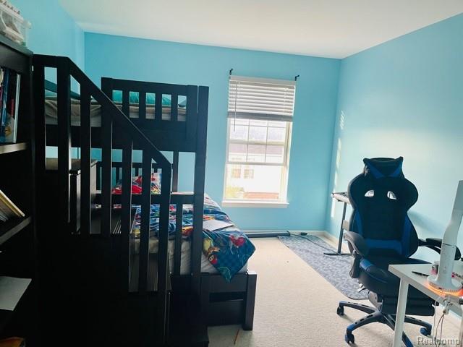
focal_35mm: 26
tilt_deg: -8.6
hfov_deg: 67.3
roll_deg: -3.2
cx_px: 232
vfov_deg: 53.1
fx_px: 348
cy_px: 174
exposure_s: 1/60
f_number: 1.6
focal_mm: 5.1
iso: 250
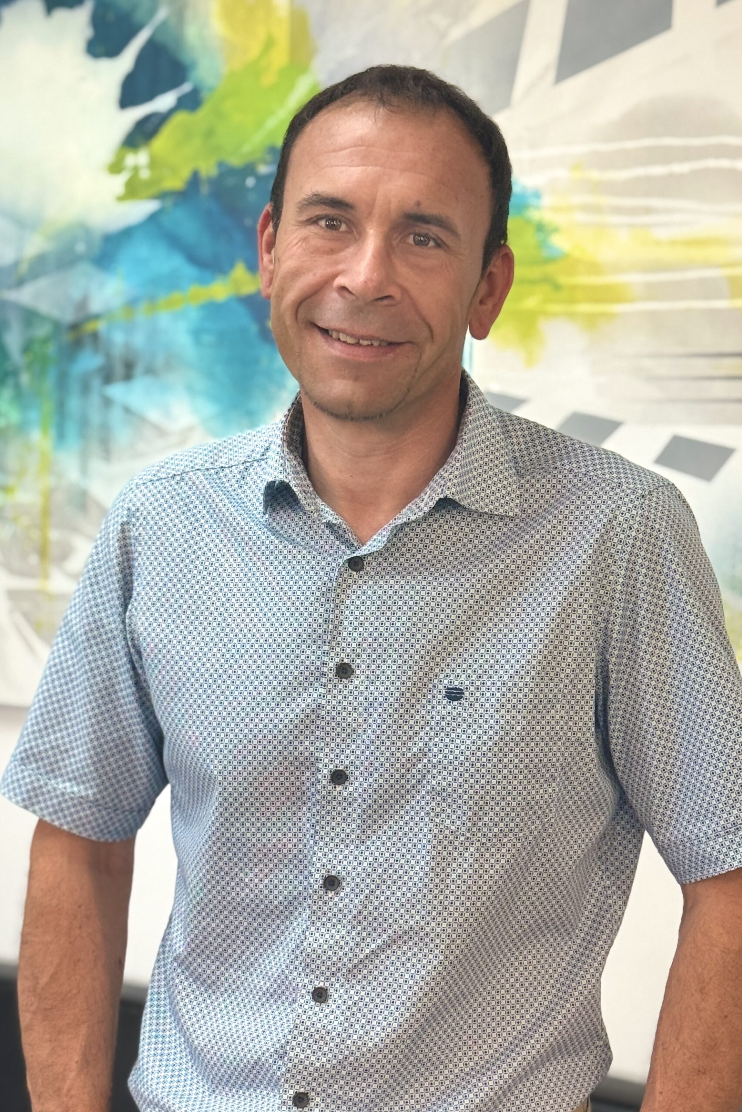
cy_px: 556
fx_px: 1546
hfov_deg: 27.0
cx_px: 408
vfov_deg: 39.6
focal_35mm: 50
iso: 80
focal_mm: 6.76
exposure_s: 1/50
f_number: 1.78
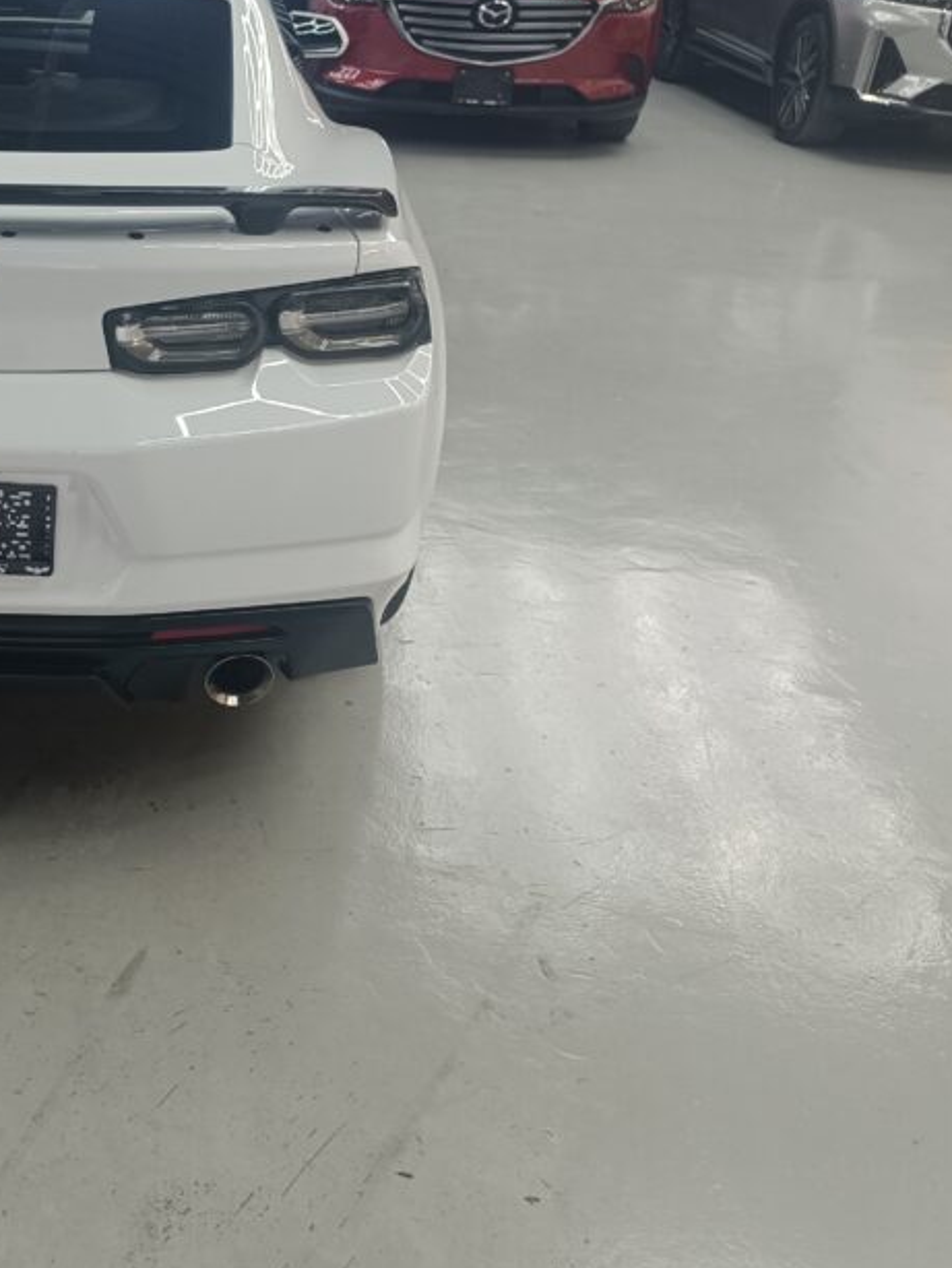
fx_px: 1466
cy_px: 500
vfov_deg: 46.5
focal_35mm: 40
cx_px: -31
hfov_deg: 32.6
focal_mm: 6.14
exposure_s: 1/100
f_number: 1.65
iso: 986
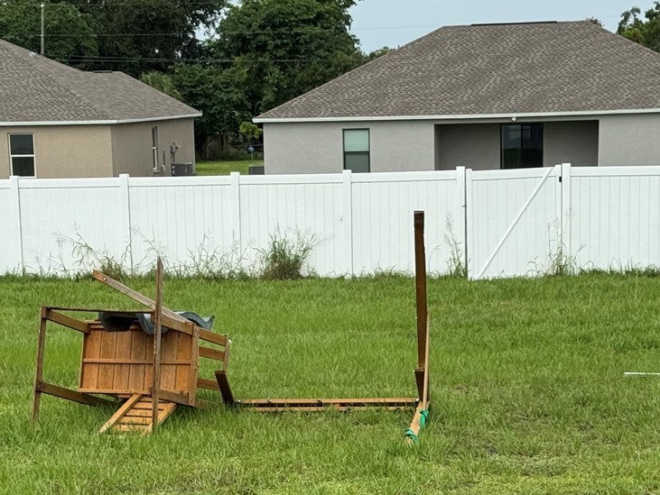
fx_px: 2003
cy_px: 526
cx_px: 333
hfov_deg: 18.7
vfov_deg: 13.8
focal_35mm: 105
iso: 64
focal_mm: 6.76
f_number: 1.78
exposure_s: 1/2513
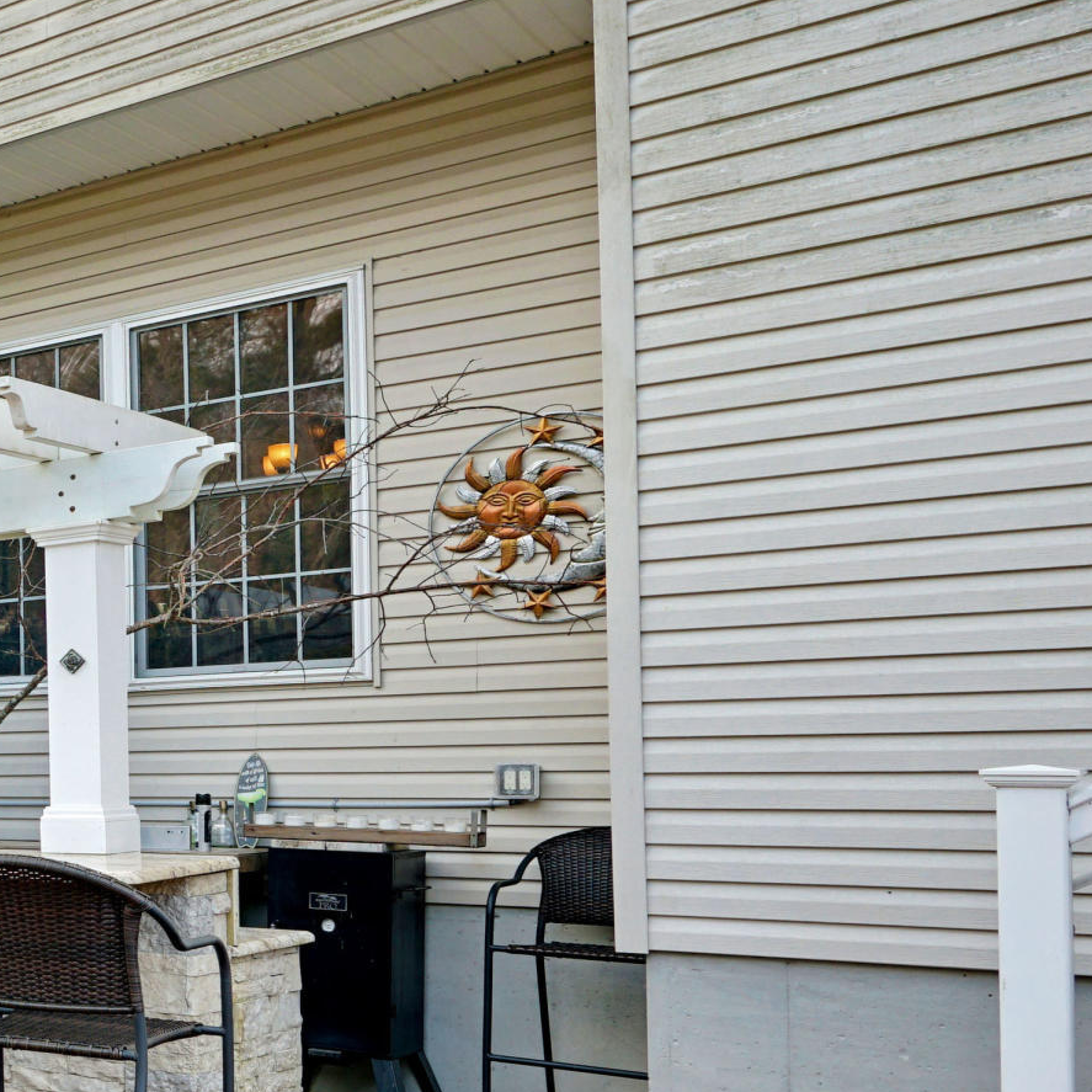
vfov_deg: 36.3
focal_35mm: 46
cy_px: 752
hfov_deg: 23.9
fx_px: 1642
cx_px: -741
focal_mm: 16
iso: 200
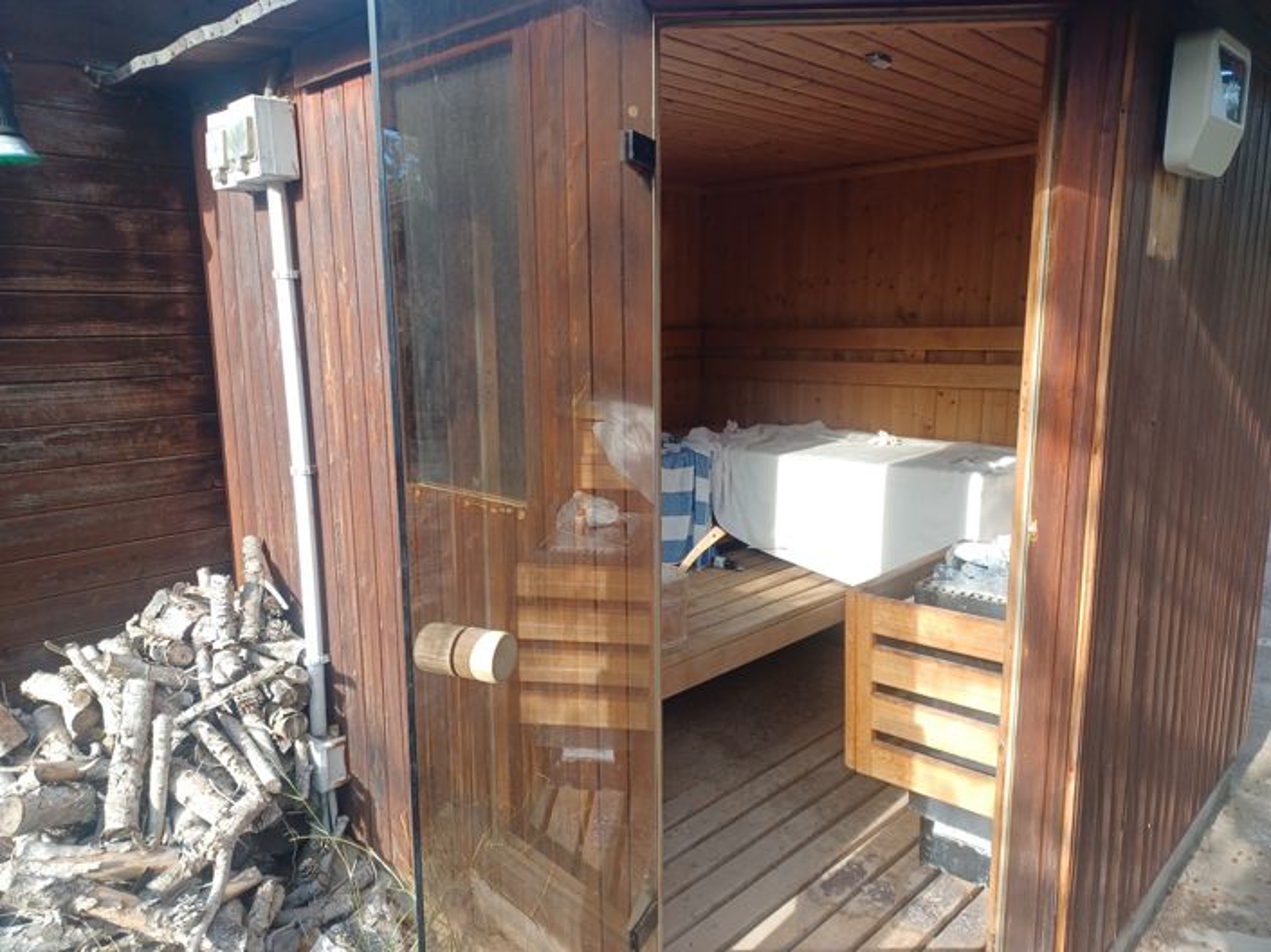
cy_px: 476
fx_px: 917
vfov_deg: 54.8
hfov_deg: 69.4
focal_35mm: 25
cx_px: 636
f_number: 1.8
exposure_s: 1/60
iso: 40
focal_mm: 4.6
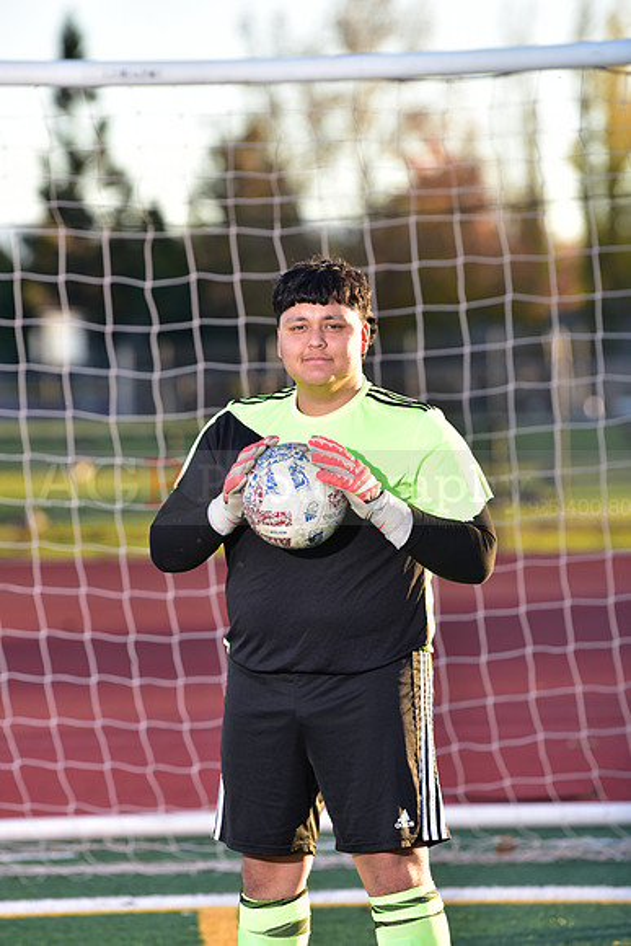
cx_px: 316
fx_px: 5255
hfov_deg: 6.9
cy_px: 473
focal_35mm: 200
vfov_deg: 10.3
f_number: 4.5
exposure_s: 1/250
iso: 160
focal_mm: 200
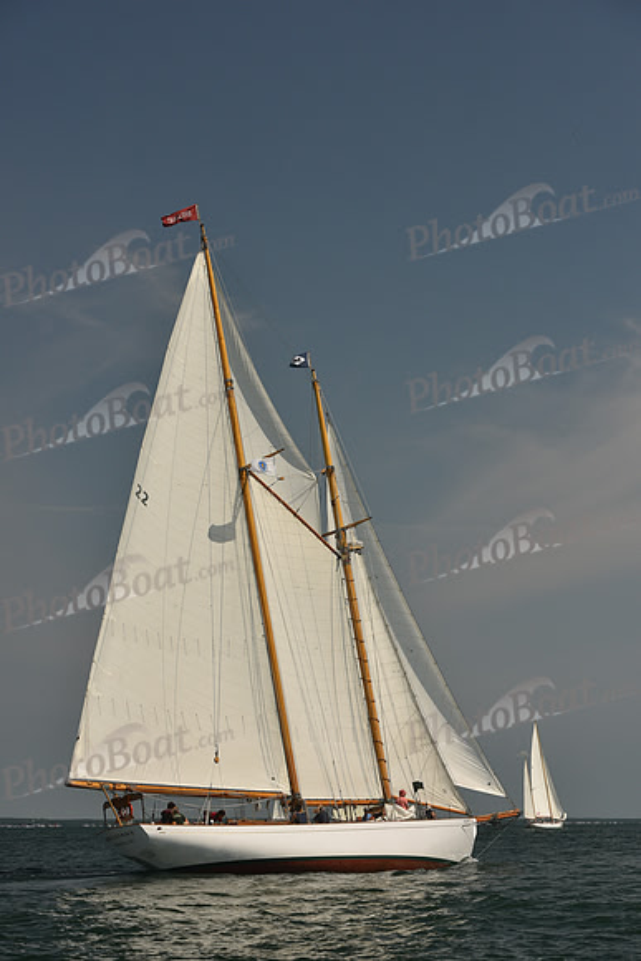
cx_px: 320
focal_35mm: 70
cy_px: 480
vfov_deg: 28.8
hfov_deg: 19.5
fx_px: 1868
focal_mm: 70
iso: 320
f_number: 9
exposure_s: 1/1250
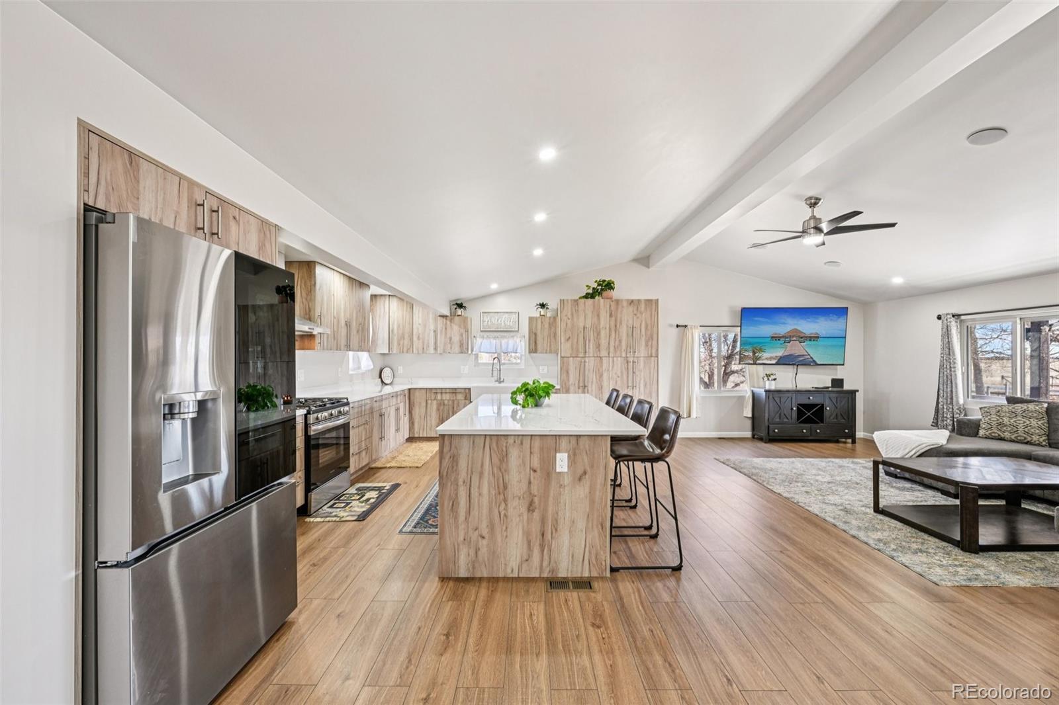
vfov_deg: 81.2
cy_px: 352
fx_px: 412
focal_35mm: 14
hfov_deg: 104.3
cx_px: 530
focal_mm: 14
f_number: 10
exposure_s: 1/13
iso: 400
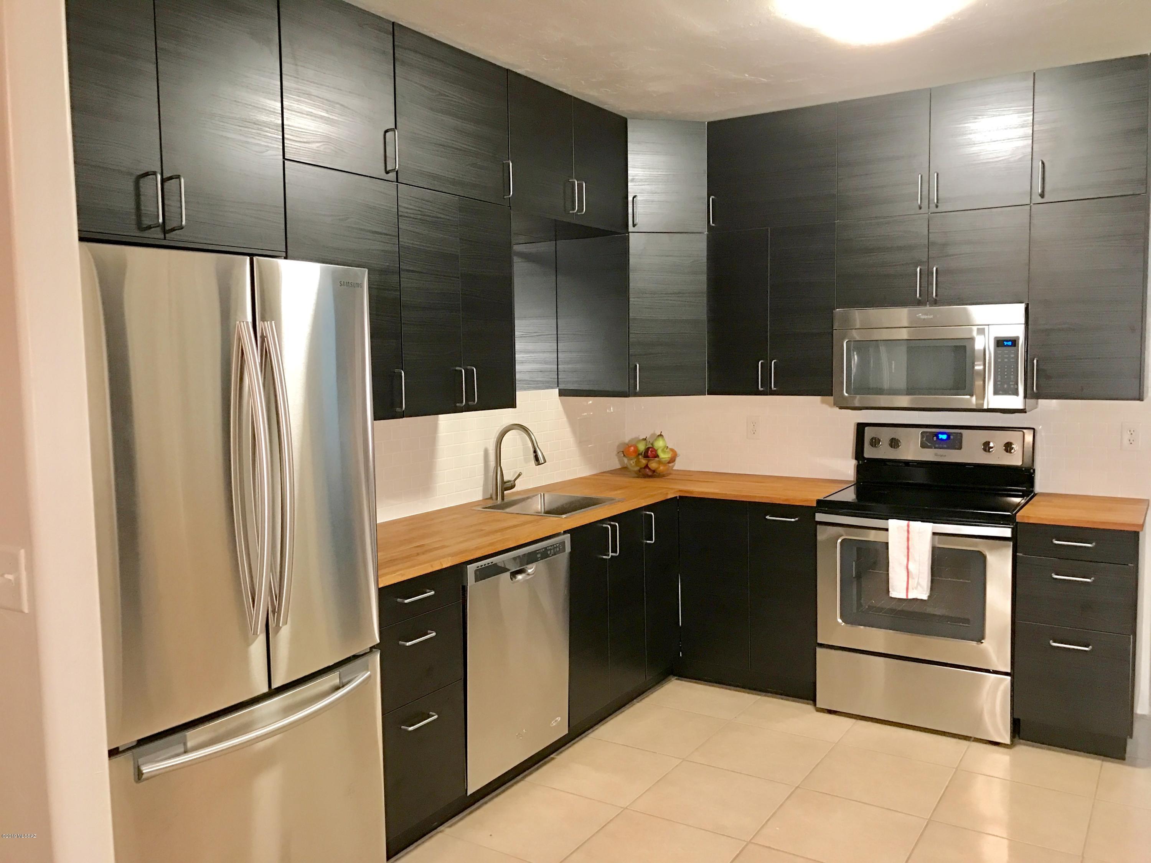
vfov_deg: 49.7
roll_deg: +0.8
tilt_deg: -5.2
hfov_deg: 63.4
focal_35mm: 28
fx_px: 931
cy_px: 432
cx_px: 576
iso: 100
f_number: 1.8
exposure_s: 1/13
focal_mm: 3.99
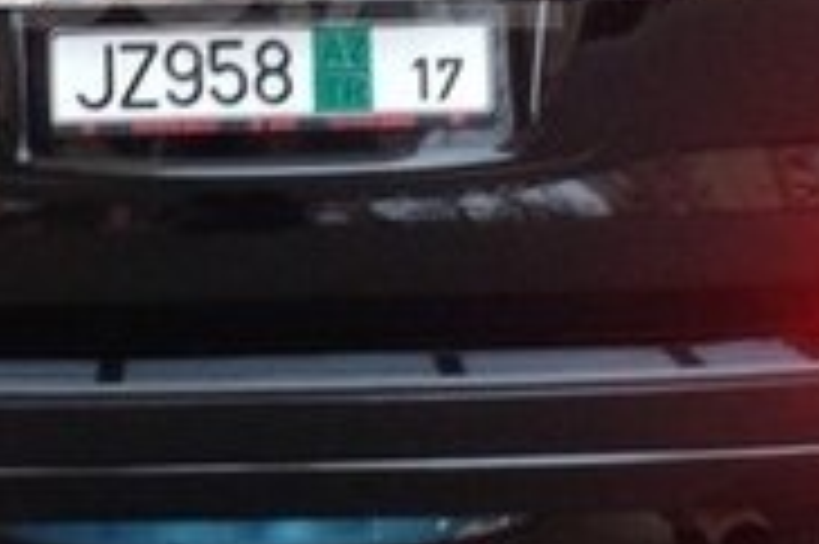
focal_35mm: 132
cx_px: 104
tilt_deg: -4.2
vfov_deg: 10.3
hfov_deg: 15.4
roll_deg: +0.3
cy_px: -38
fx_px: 3000
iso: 100
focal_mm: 4.28
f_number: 2.4
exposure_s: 1/15
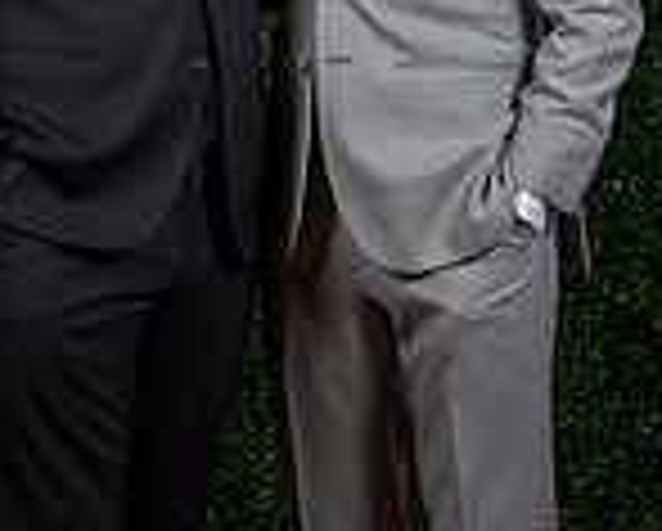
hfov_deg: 9.6
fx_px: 3943
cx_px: 270
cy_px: 216
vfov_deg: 7.7
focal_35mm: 201
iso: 100
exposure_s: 1/125
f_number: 6.3
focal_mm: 70
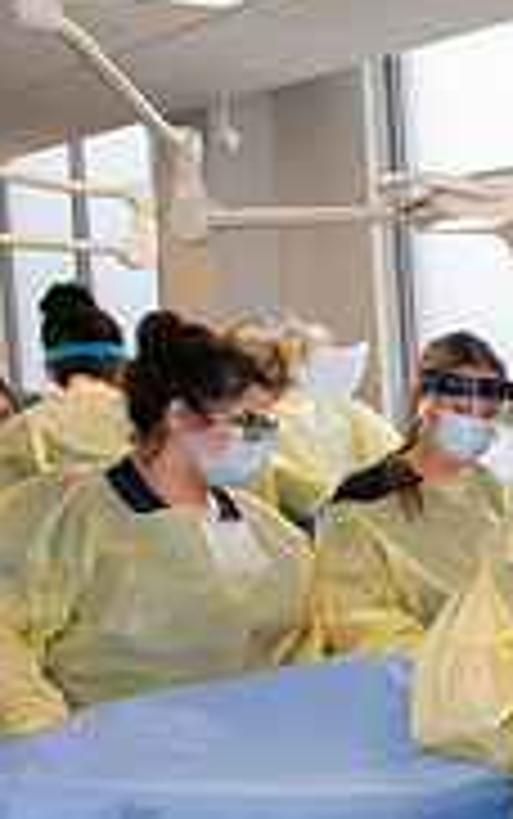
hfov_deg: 13.8
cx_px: 1080
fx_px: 1742
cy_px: 565
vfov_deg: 26.3
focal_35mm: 78
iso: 400
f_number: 4.5
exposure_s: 1/200
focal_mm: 24
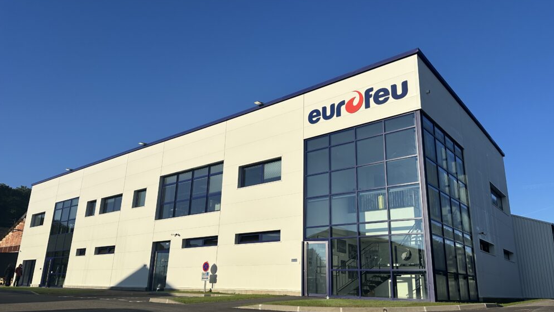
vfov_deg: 42.8
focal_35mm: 27
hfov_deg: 69.9
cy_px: 172
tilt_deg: +15.8
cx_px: 281
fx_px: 397
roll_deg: -1.0
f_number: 1.78
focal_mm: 6.86
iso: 80
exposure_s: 1/8197
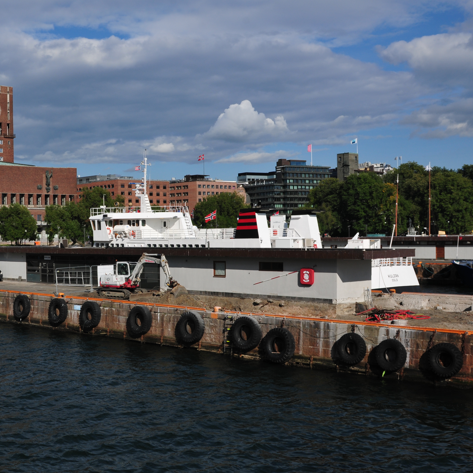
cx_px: 125
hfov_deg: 35.3
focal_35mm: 47
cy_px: 241
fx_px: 727
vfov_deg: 36.1
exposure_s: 1/500
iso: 200
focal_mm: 24
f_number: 11
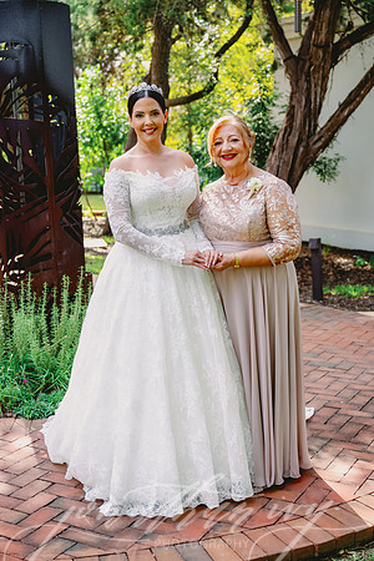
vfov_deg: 38.9
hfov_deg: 26.5
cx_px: 187
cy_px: 280
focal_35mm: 51
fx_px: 795
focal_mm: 51
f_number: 3.5
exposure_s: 1/500
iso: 400
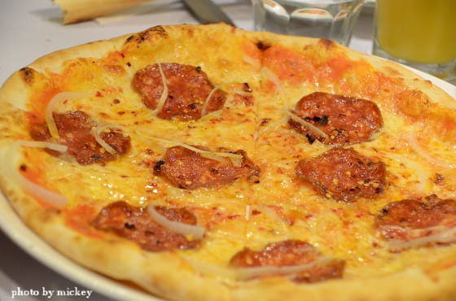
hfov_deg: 17.5
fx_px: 1478
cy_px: 150
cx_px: 228
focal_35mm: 117
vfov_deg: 11.6
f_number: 5.3
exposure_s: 1/30
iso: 2000
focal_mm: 78
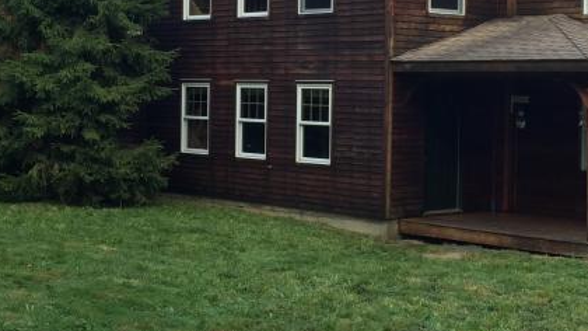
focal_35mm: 77
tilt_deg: +0.5
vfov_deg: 15.6
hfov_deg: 27.5
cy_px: 83
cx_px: 329
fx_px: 1200
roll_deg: -1.0
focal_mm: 4.15
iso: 32
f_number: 2.2
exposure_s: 1/156
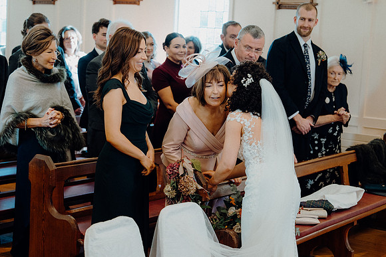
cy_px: 128
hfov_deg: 28.8
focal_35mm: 70
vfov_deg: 19.5
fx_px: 751
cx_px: 193
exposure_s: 1/160
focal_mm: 70
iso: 2000
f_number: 3.5
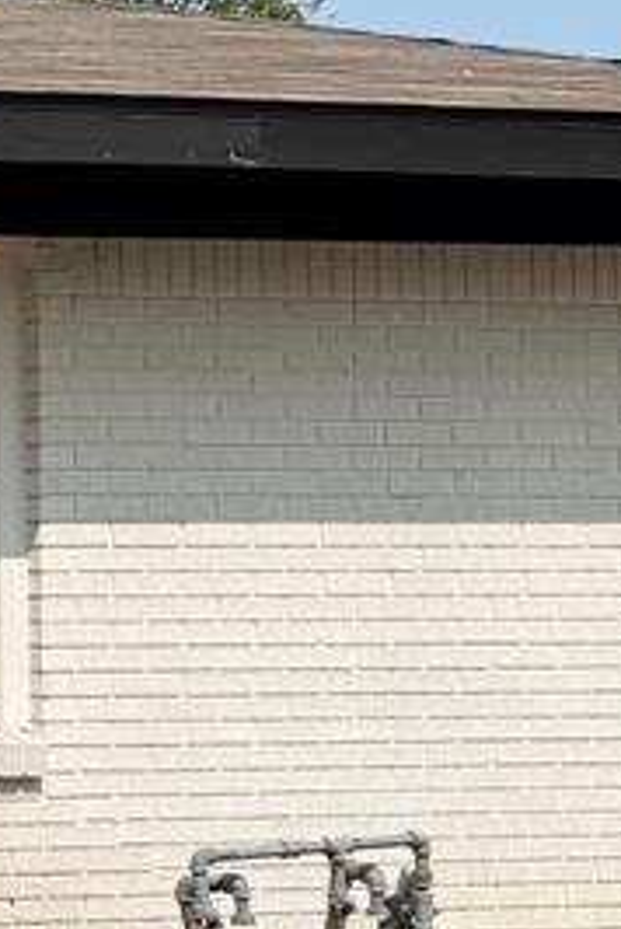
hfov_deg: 11.6
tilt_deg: +1.9
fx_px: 2477
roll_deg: +0.7
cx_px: -890
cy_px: 409
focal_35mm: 96
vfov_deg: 21.2
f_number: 1.78
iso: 80
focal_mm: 6.76
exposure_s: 1/5319
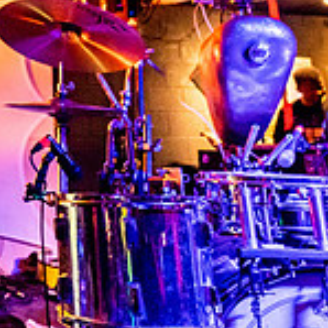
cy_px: 26
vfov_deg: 30.1
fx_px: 579
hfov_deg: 24.3
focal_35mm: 54
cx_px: -172
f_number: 2.8
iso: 2500
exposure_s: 1/160
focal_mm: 14
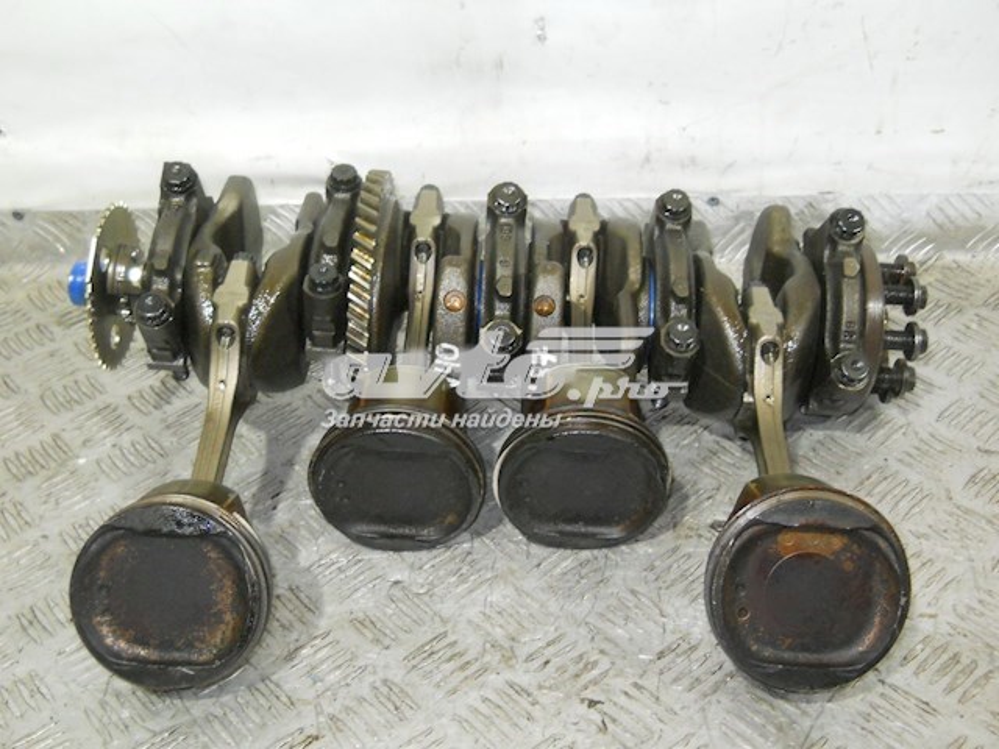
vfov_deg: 35.1
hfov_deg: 45.8
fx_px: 1183
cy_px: 374
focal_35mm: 41
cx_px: 500
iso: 320
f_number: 3.1
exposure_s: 1/30
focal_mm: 6.72
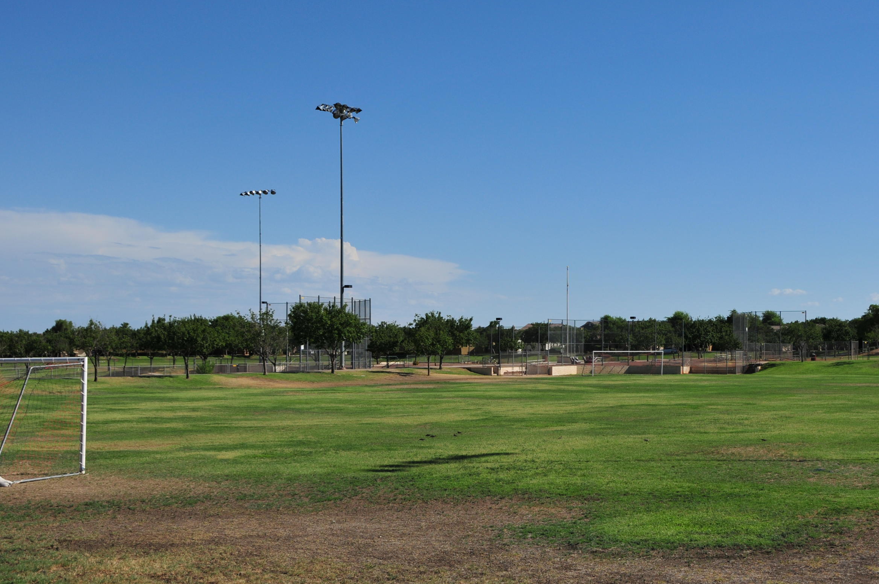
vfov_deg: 25.0
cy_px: 314
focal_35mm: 54
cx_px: 553
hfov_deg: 36.7
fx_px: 1317
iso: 200
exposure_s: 1/1000
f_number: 8
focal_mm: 28
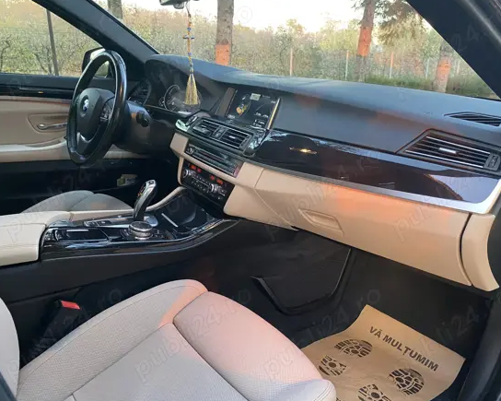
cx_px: 257
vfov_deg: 51.5
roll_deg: -1.1
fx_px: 415
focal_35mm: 28
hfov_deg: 62.2
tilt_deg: -18.7
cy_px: 201
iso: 250
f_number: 1.8
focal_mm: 4.25
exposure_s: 1/47
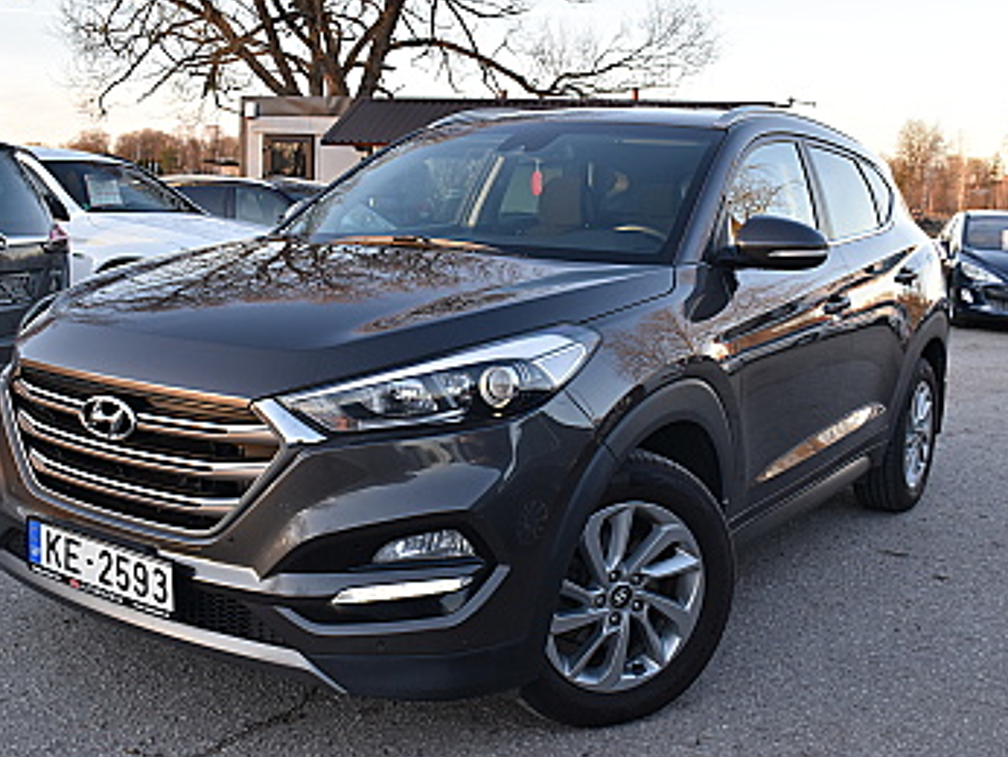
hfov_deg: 46.7
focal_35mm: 40
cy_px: 374
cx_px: 463
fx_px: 1166
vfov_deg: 36.0
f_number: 8
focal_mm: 24
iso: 400
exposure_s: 1/125
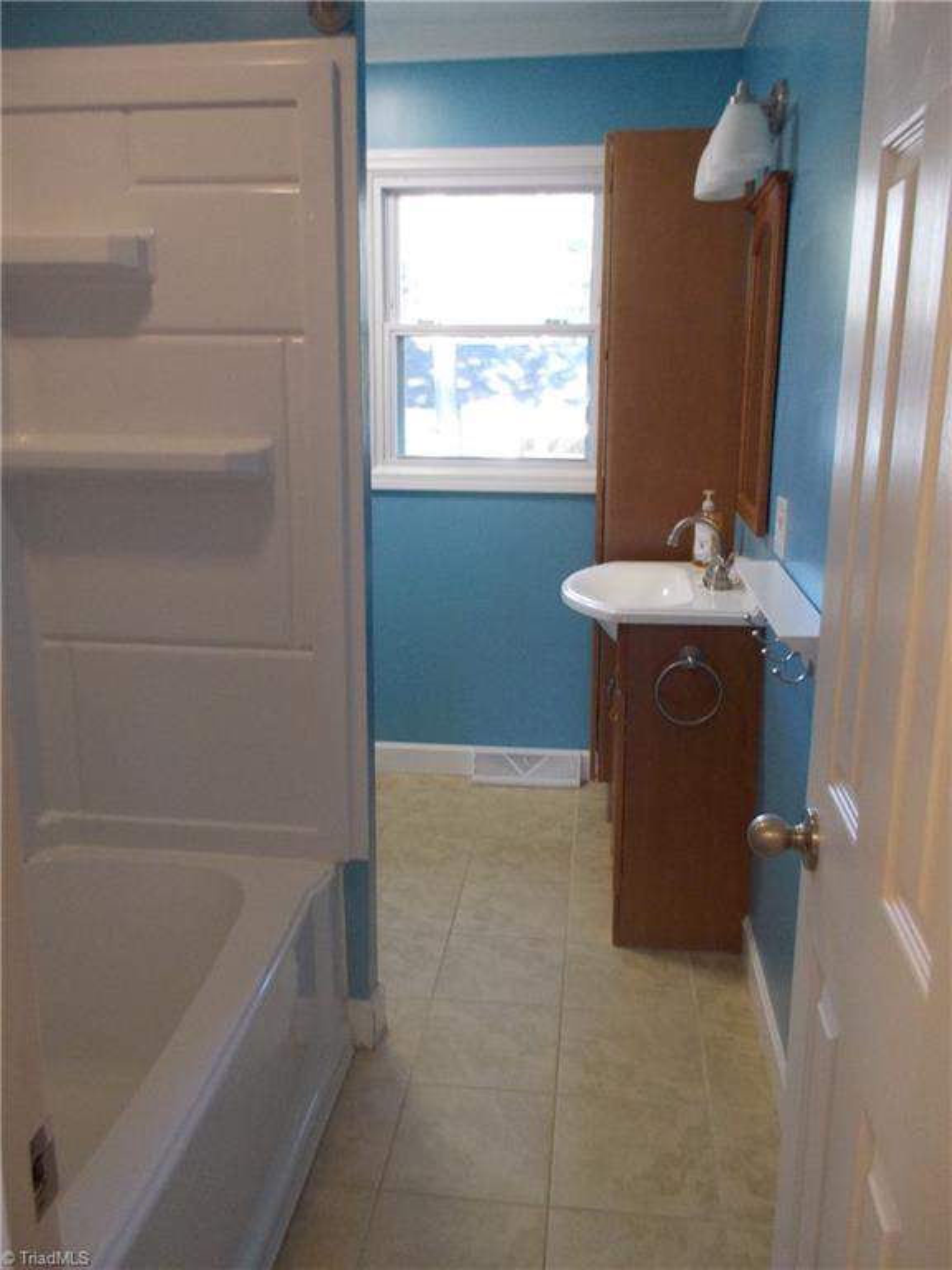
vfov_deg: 61.7
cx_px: 476
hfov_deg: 48.2
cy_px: 635
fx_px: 1063
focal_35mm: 29
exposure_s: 1/30
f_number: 3.3
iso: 250
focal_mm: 4.1
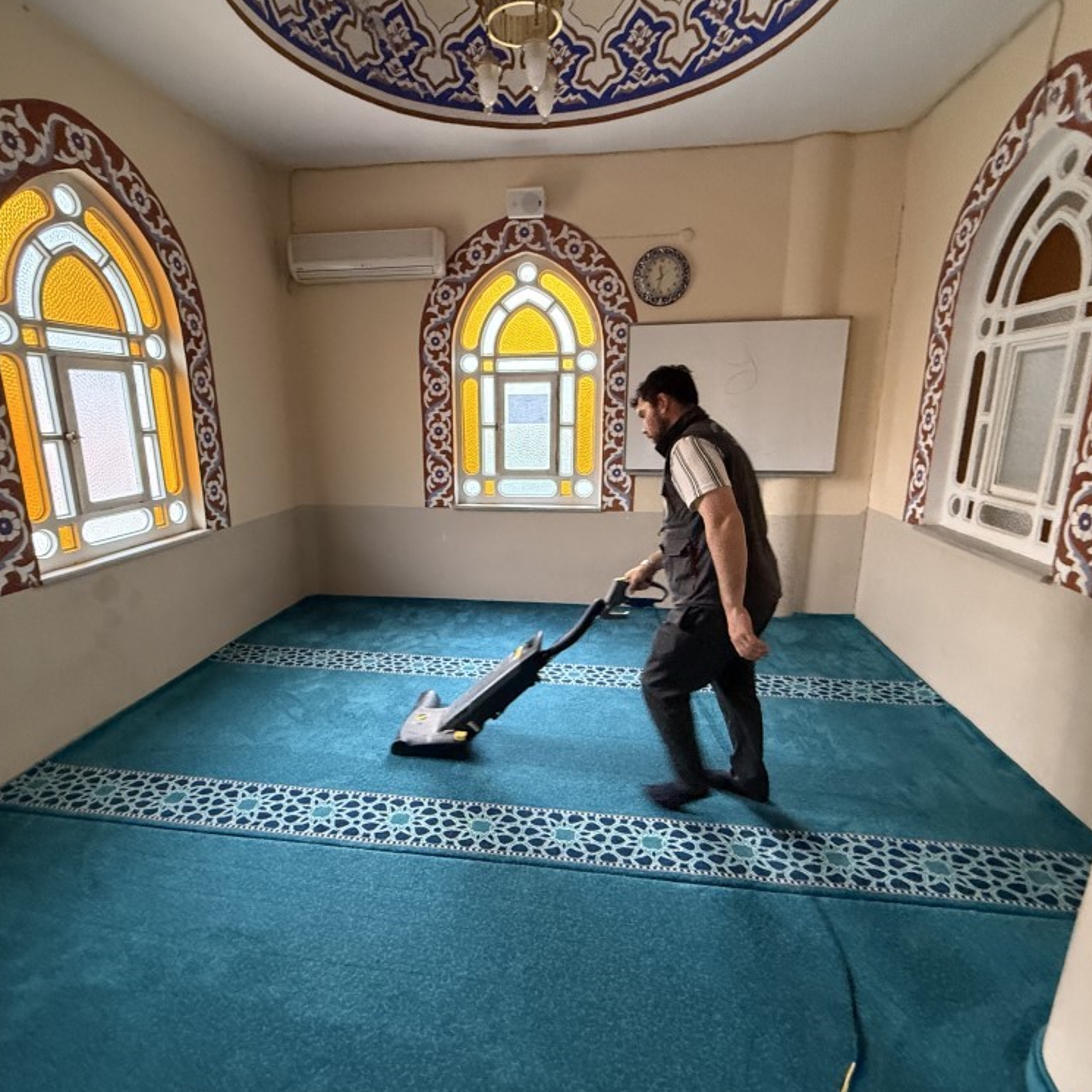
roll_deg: +0.9
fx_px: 607
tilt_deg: -13.4
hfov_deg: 83.8
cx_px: 501
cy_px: 547
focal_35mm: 17
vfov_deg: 84.0
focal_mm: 2.22
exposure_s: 1/60
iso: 500
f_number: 2.2
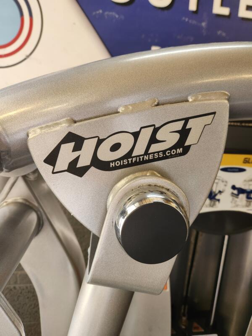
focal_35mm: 23
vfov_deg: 73.9
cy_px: 168
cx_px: 126
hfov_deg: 58.9
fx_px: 223
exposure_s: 1/120
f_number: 1.8
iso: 400
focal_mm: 5.4
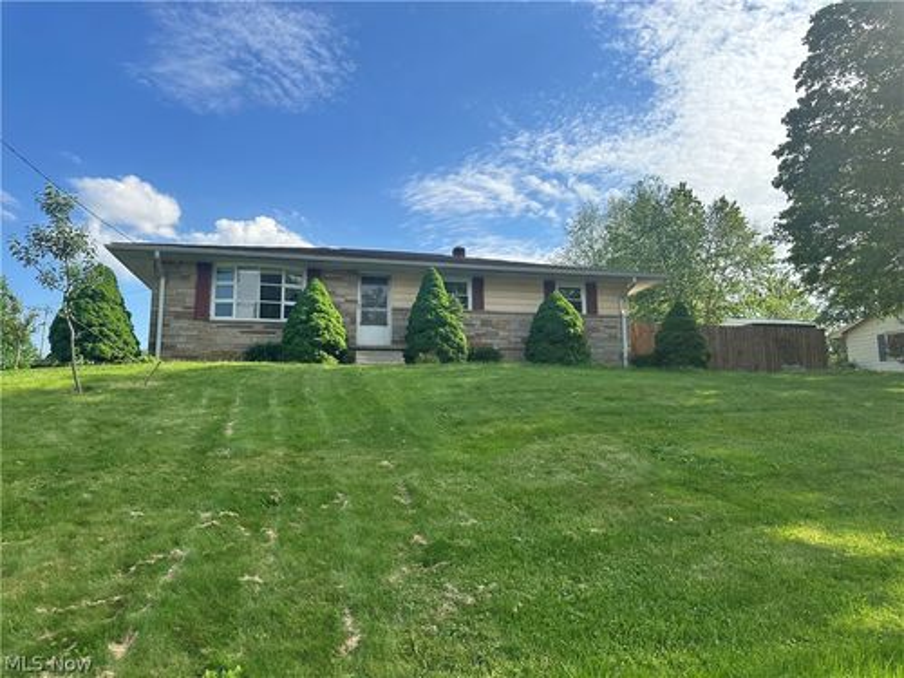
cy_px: 339
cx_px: 452
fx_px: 627
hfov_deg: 71.6
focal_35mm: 24
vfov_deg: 56.8
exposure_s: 1/3247
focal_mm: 6.86
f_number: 1.78
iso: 80
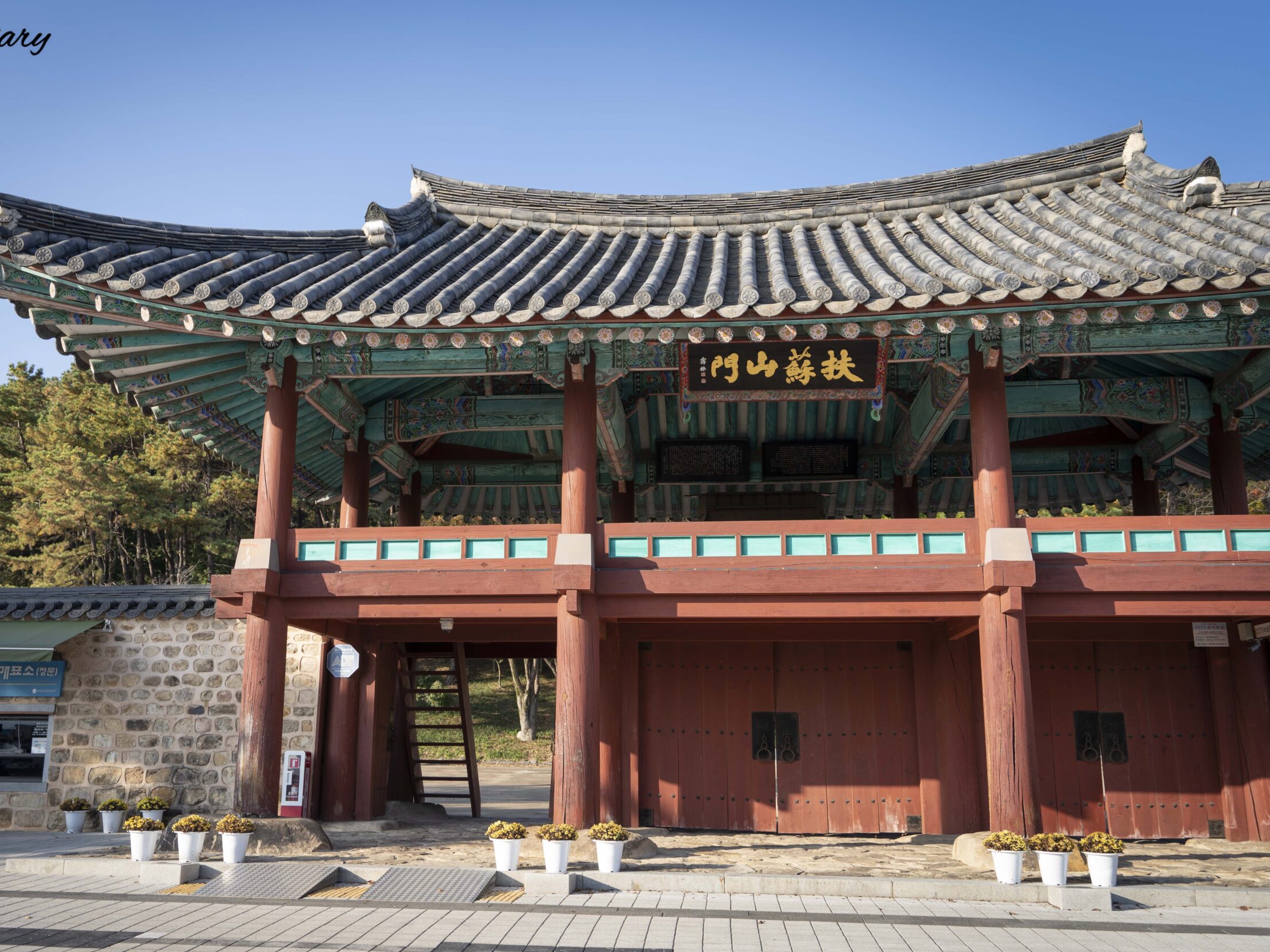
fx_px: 1137
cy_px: 479
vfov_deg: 45.4
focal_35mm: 31
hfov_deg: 58.1
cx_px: 550
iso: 100
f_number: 7.1
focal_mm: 28
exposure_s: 1/100
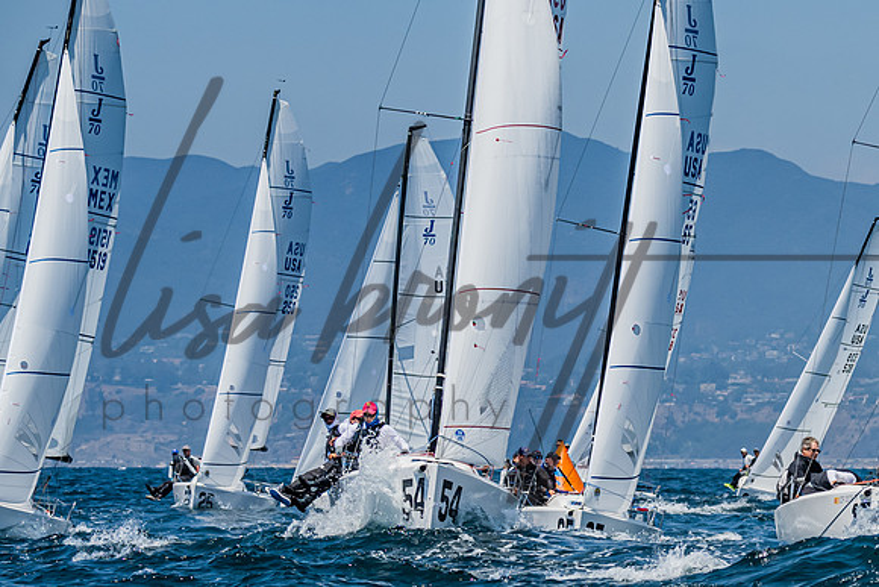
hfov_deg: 7.0
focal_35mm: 294
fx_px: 7174
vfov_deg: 4.7
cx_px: 940
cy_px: 439
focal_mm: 135
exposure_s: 1/2500
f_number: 6.3
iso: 400
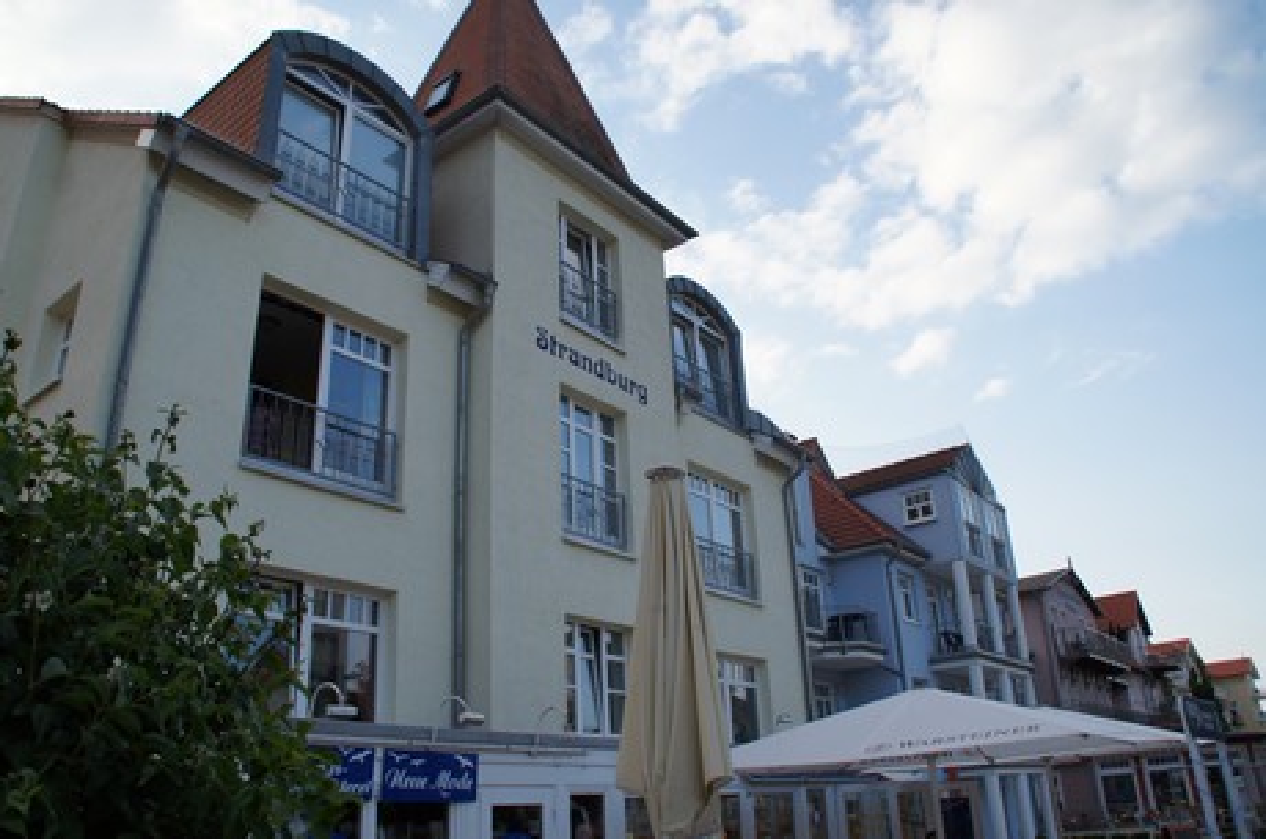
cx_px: 633
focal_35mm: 27
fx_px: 948
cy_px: 420
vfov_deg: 47.8
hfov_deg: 67.5
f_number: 7.1
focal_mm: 18
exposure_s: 1/125
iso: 100
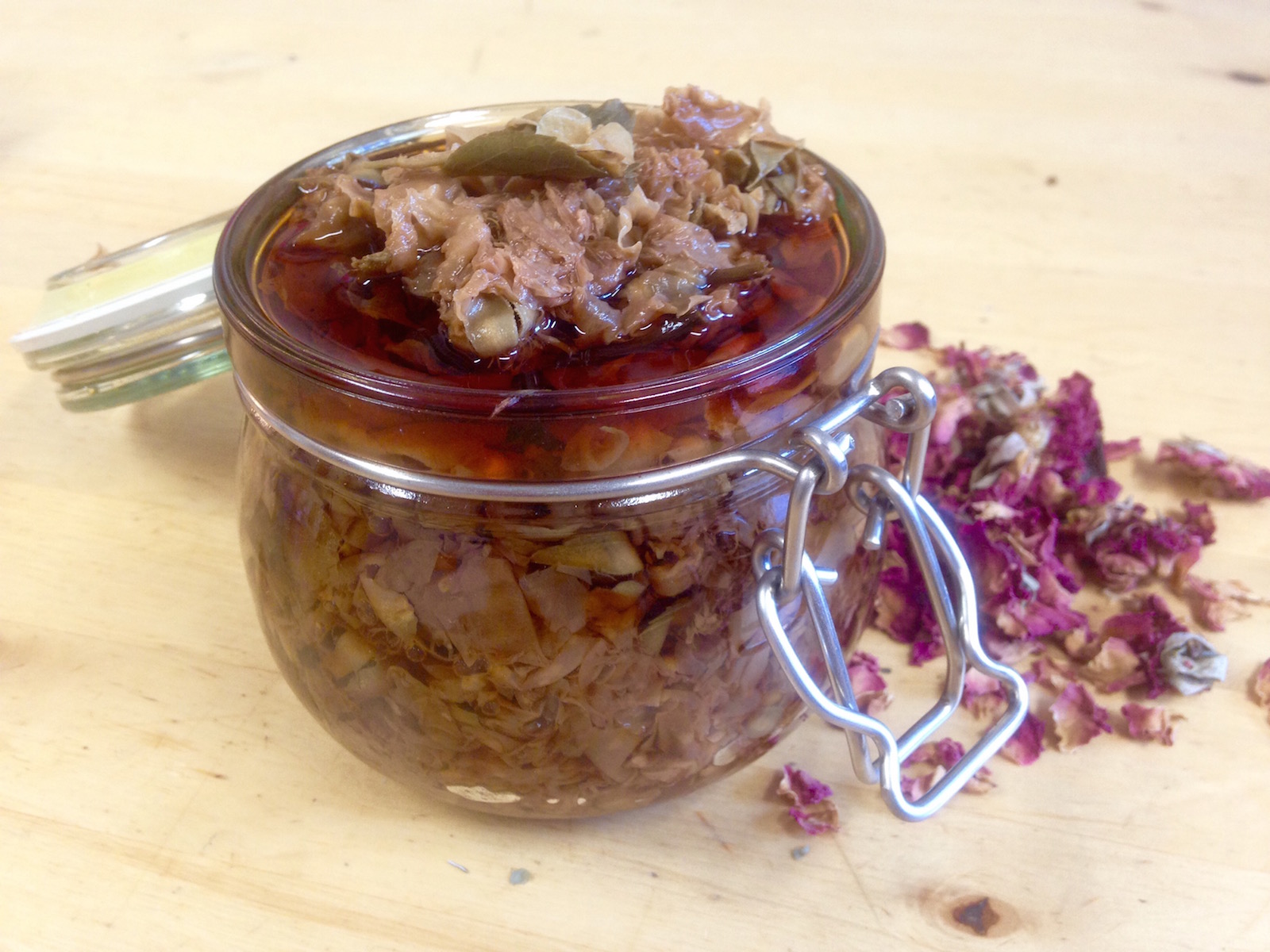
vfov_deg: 42.9
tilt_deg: -37.3
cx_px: 635
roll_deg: +1.4
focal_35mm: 33
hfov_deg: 55.4
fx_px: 1211
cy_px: 476
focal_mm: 4.12
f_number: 2.4
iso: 100
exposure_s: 1/20
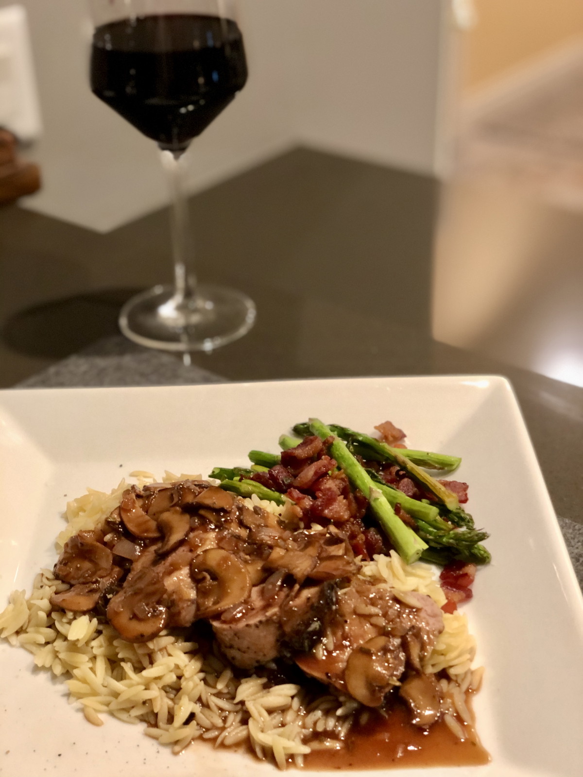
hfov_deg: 28.0
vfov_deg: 36.8
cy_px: 388
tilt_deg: -30.3
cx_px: 292
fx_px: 1168
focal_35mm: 52
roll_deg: +2.6
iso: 160
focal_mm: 6
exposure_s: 1/12
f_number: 2.4
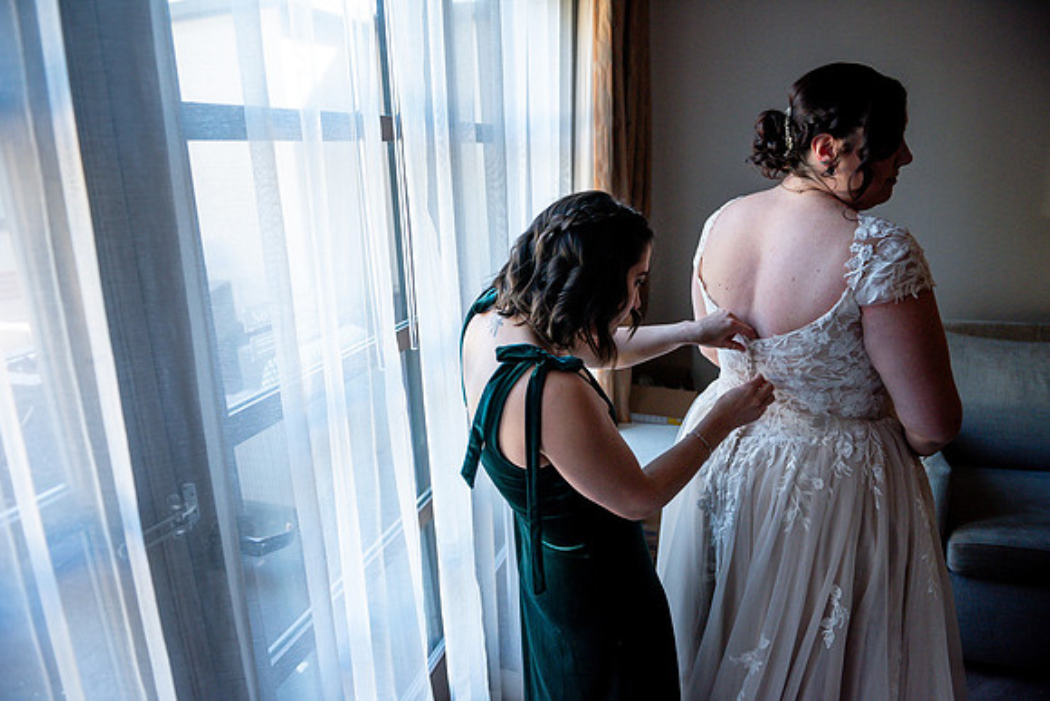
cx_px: 525
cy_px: 350
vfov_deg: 53.2
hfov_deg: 73.7
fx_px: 700
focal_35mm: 24
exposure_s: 1/400
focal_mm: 24
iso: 1000
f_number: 2.8
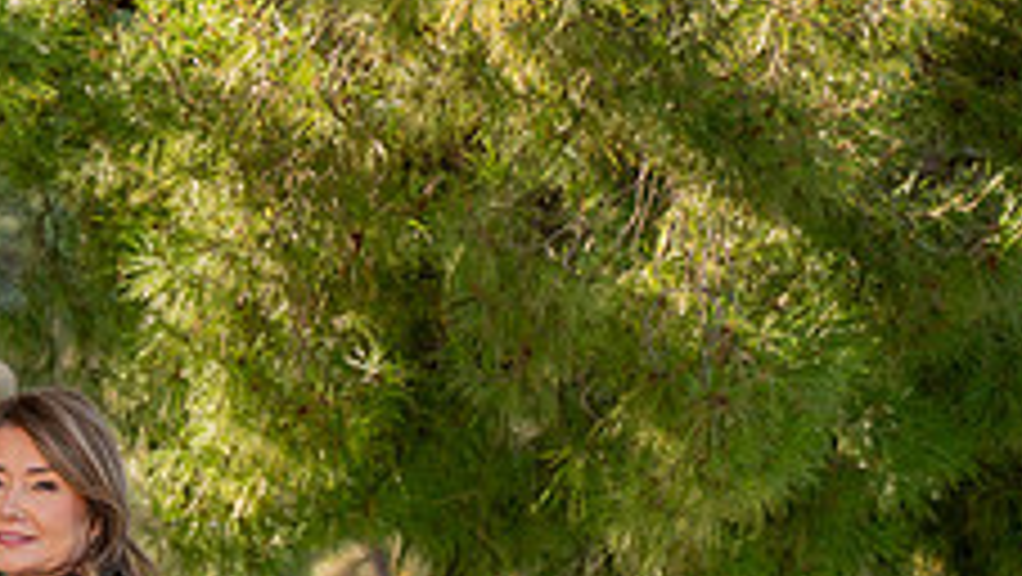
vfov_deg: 3.2
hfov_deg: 5.7
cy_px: 875
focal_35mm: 380
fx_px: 10304
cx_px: -13
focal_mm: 135
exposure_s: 1/200
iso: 200
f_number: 6.3
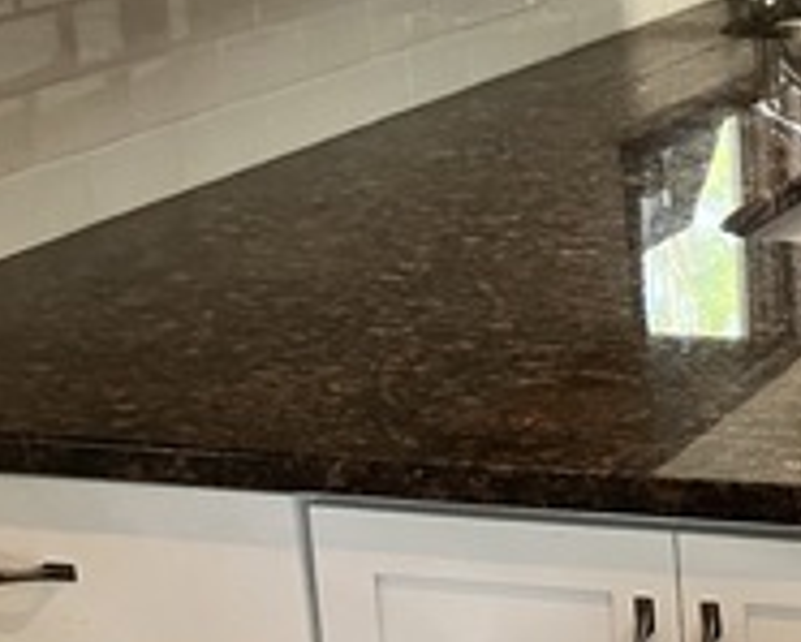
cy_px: 181
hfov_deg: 17.8
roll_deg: +2.4
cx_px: 1152
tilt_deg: -14.1
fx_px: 2324
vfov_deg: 15.7
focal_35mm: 98
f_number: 1.8
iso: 250
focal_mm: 3.99
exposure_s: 1/60
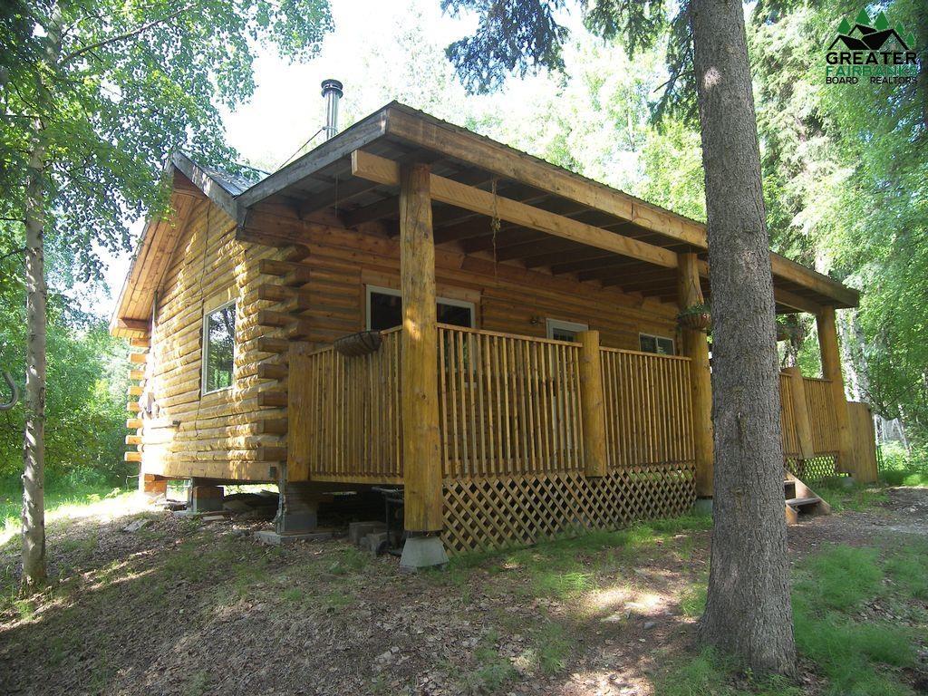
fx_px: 643
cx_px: 464
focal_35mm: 24
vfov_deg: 56.8
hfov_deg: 71.6
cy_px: 348
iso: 50
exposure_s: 1/50
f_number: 2.8
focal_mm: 5
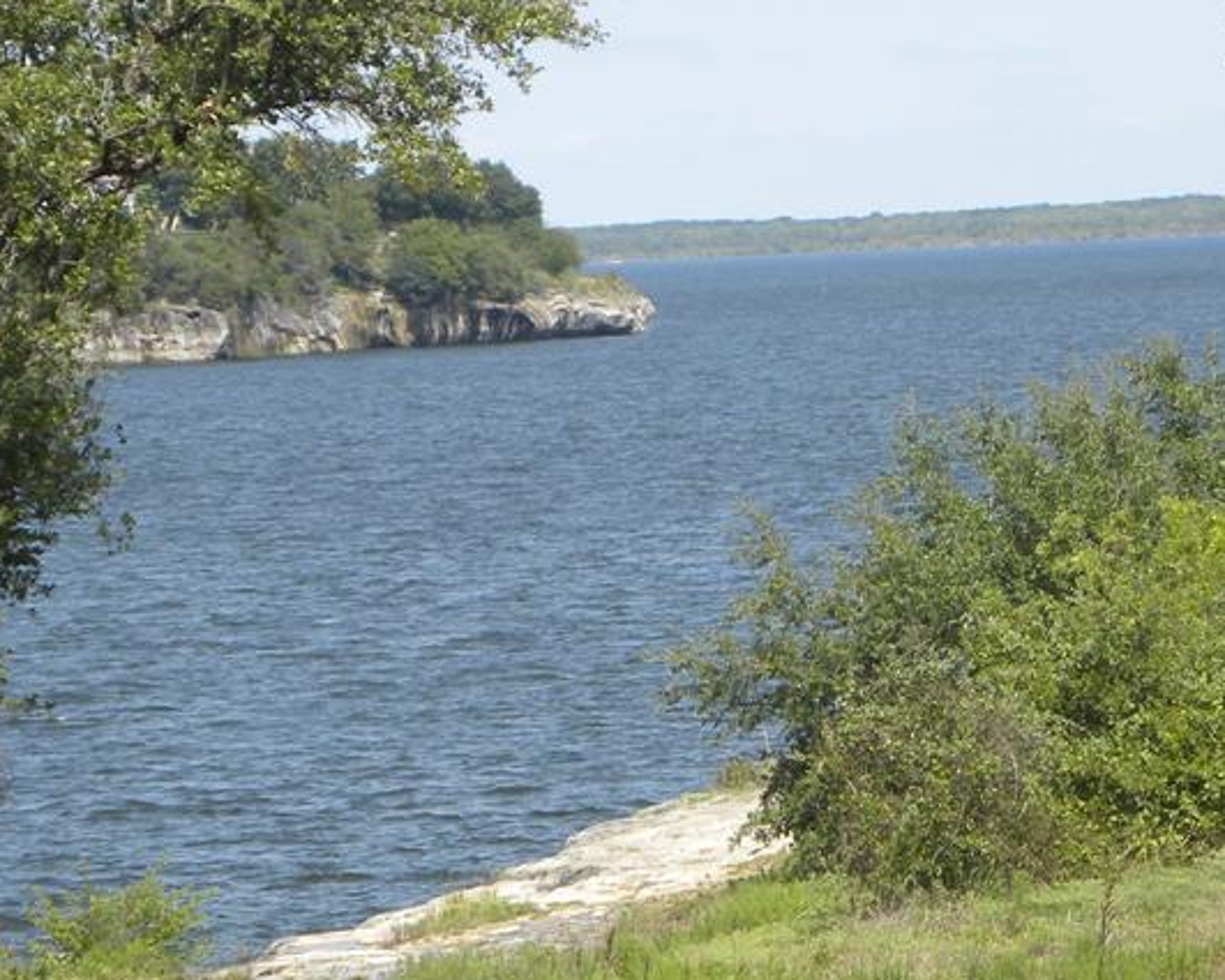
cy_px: 736
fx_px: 9827
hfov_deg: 7.1
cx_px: 533
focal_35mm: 271
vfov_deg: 5.7
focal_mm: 25.7
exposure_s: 1/244
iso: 64
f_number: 5.6
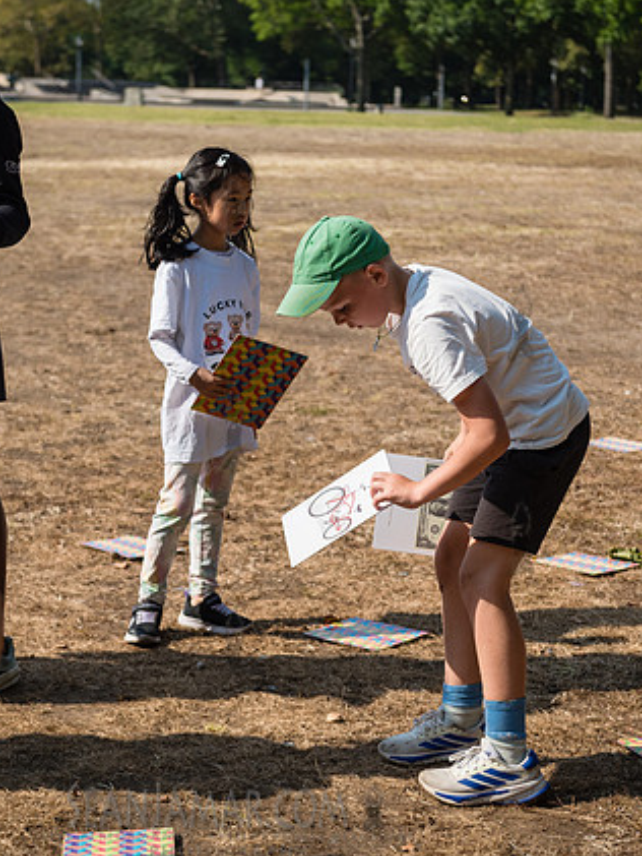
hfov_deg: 15.7
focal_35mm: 94
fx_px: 2323
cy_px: 435
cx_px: 318
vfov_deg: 20.9
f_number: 3.5
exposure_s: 1/3200
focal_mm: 62
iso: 400
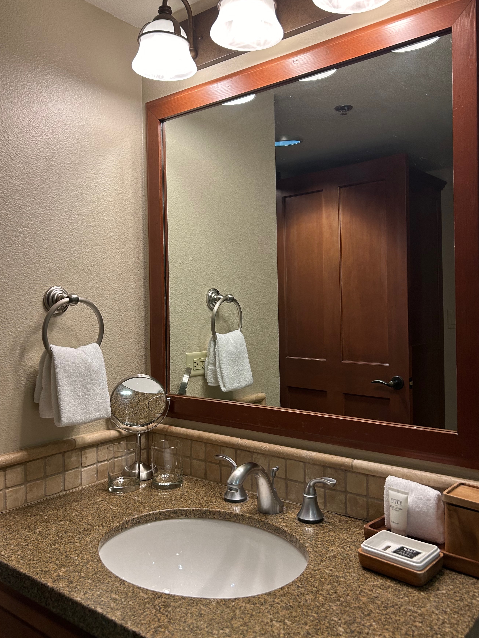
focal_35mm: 30
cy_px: 300
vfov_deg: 59.9
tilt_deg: +1.4
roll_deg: +0.4
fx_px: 553
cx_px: 234
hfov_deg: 46.8
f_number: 1.5
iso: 100
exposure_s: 1/120
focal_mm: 5.7
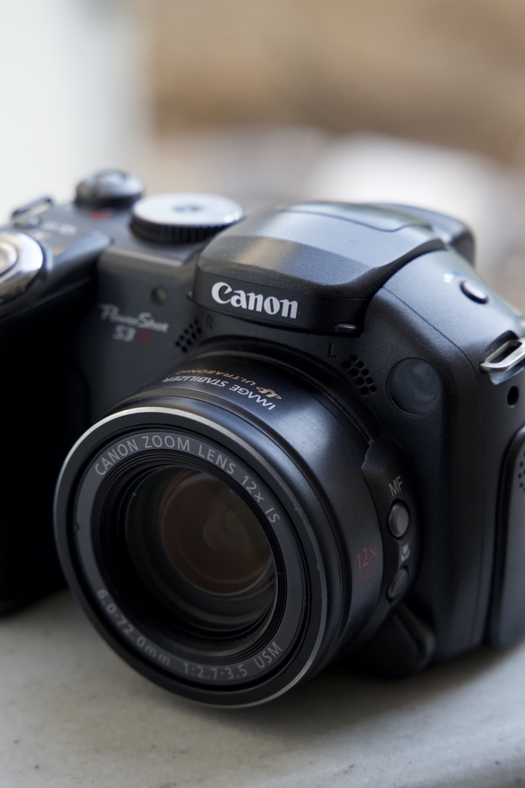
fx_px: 2297
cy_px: 394
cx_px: 262
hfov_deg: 13.0
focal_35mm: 105
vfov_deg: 19.5
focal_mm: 70
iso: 500
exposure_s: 1/160
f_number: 5.6
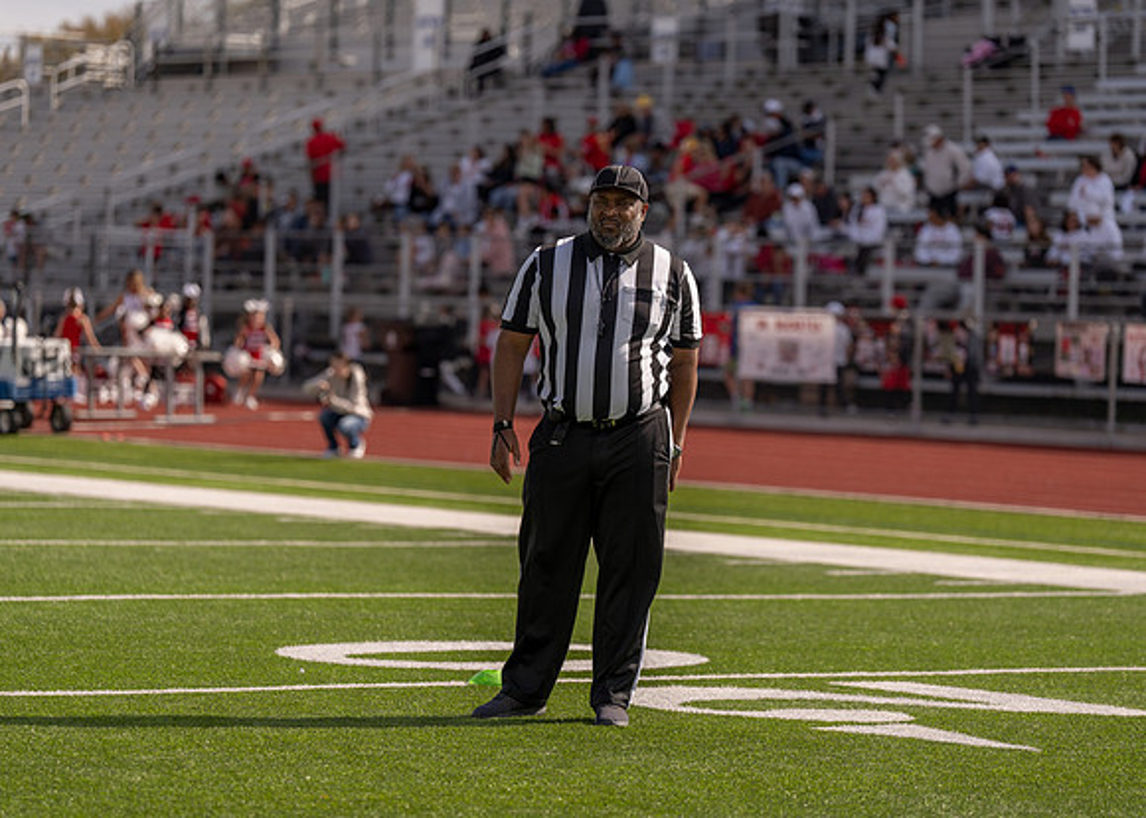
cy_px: 409
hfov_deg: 13.8
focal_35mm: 146
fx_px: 4739
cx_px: 573
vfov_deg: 9.9
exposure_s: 1/2500
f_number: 2.8
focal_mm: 139
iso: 100
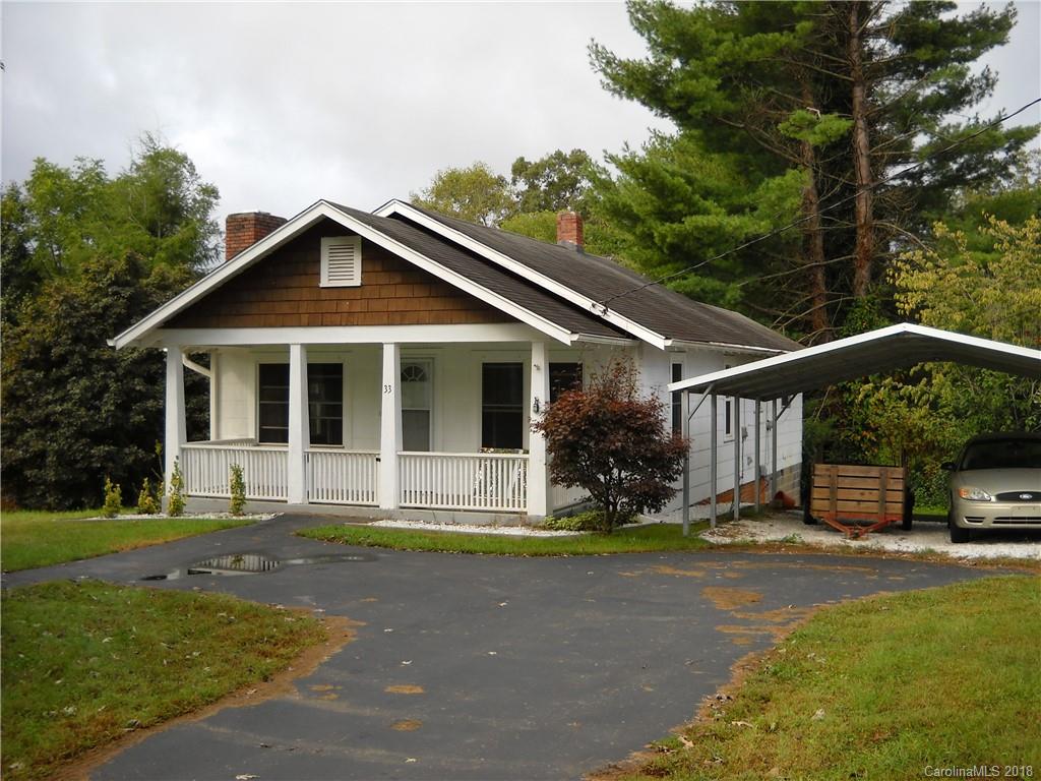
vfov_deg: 35.1
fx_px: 1233
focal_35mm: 41
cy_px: 390
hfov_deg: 45.8
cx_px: 520
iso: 64
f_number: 3.1
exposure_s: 1/323
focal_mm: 6.72
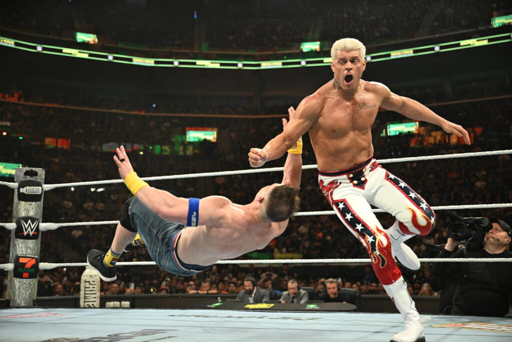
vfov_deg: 29.3
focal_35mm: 46
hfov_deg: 42.7
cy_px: 171
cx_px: 256
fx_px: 654
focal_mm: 46
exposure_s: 1/1000
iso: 6400
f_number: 2.8
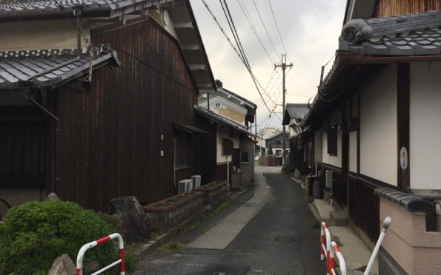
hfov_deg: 61.2
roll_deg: -0.7
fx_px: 373
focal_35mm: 31
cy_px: 137
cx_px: 222
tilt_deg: +1.2
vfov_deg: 40.6
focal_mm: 4.15
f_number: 2.2
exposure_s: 1/942
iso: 32
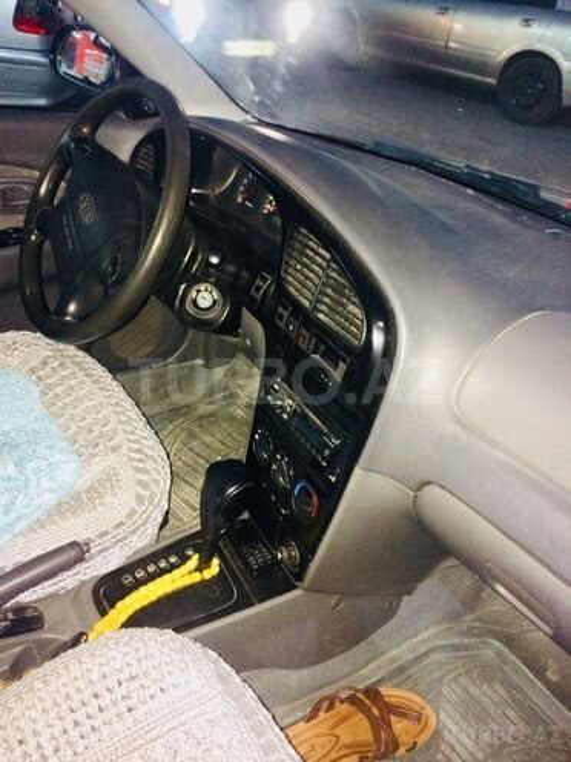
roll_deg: -8.5
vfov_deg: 61.7
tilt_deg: -36.3
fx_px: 638
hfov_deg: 48.2
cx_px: 286
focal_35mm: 29
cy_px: 381
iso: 200
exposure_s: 1/17
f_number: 2.2
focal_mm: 4.15
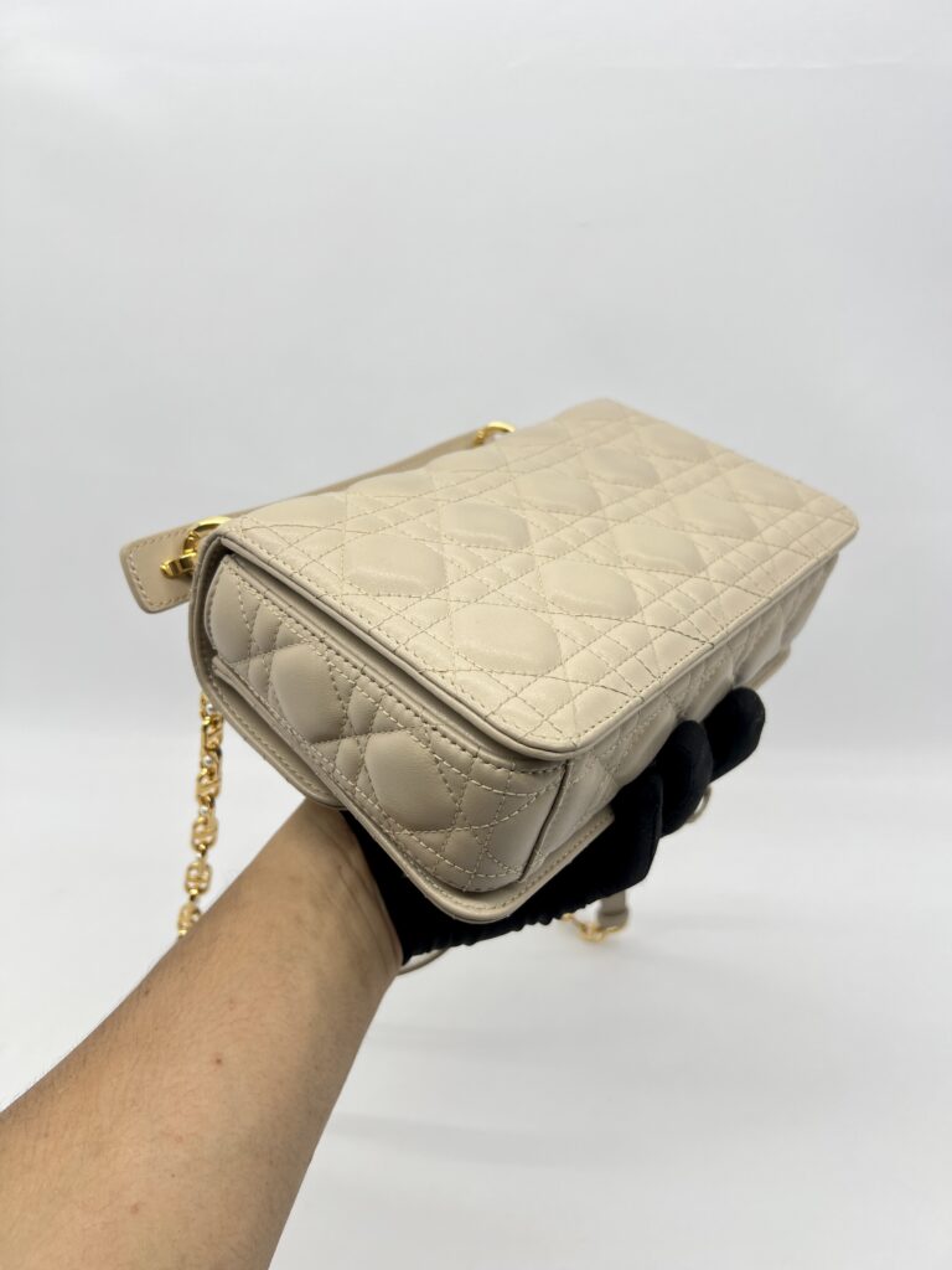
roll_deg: -0.2
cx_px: 476
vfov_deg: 67.3
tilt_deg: -27.9
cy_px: 635
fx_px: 953
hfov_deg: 53.1
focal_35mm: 26
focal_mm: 5.7
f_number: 1.5
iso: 32
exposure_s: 1/132
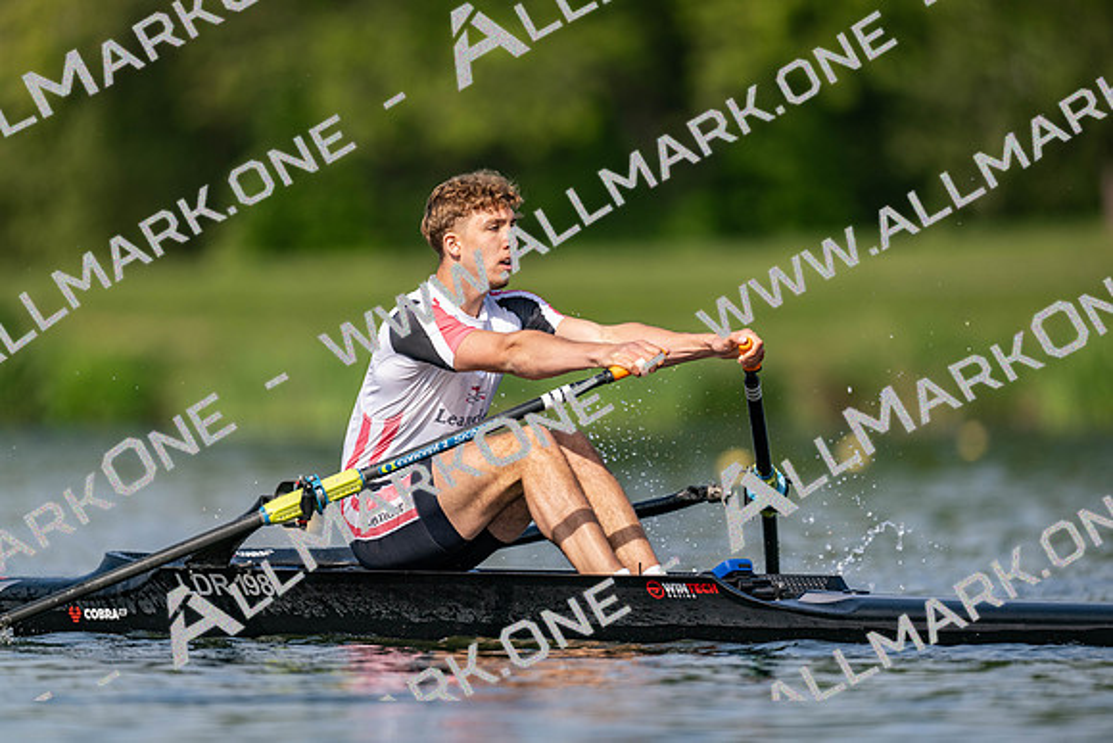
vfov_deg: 2.3
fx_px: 18553
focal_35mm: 600
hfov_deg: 3.4
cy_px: 372
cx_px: 556
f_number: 4
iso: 280
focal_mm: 600
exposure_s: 1/2500
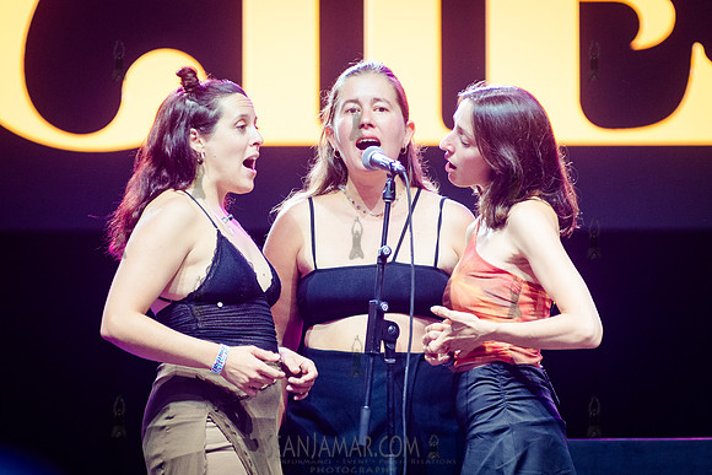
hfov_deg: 6.3
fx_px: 6427
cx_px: 345
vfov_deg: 4.2
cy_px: 262
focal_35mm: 325
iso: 2000
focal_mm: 200
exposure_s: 1/320
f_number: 4
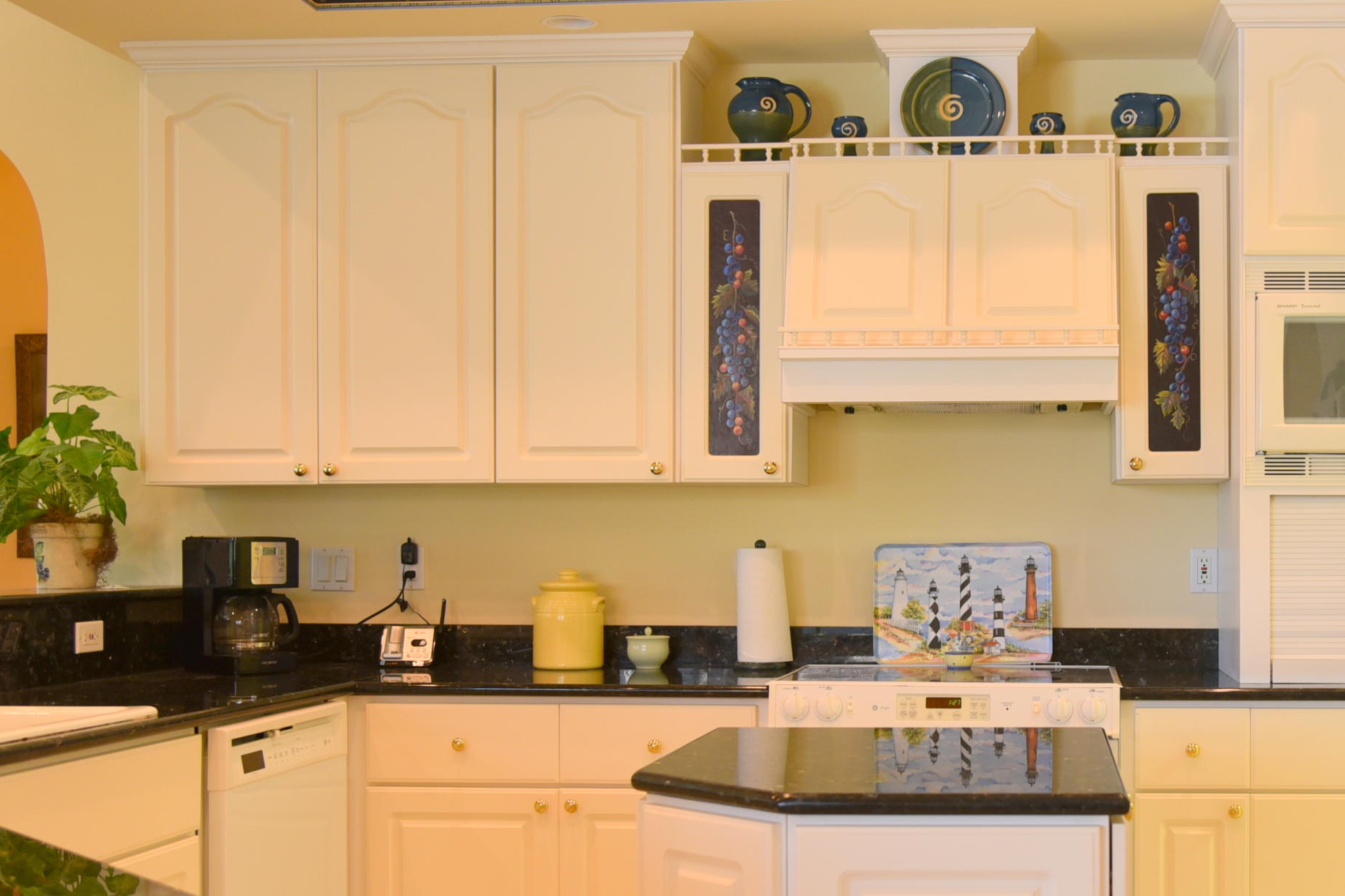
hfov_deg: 39.5
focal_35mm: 49
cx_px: 961
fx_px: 1830
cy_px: 567
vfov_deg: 27.4
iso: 640
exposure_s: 1/60
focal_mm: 30
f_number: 4
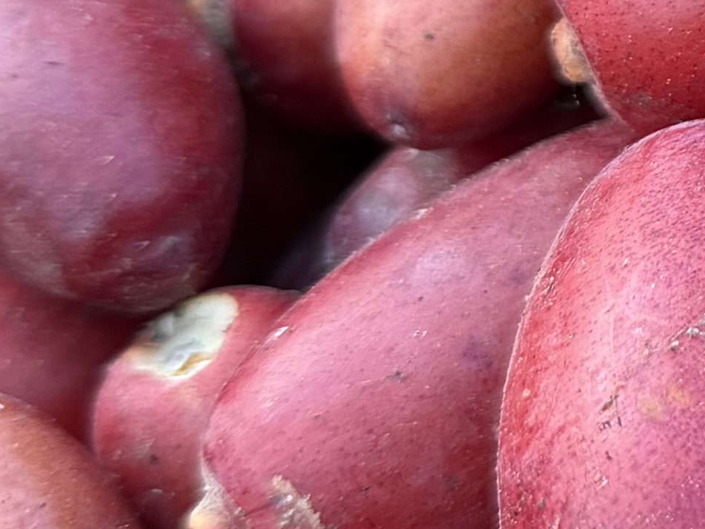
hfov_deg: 12.1
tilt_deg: -42.6
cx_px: 1450
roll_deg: +0.4
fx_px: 2912
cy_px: -266
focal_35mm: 143
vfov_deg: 10.0
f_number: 1.78
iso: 100
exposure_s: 1/174
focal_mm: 6.76
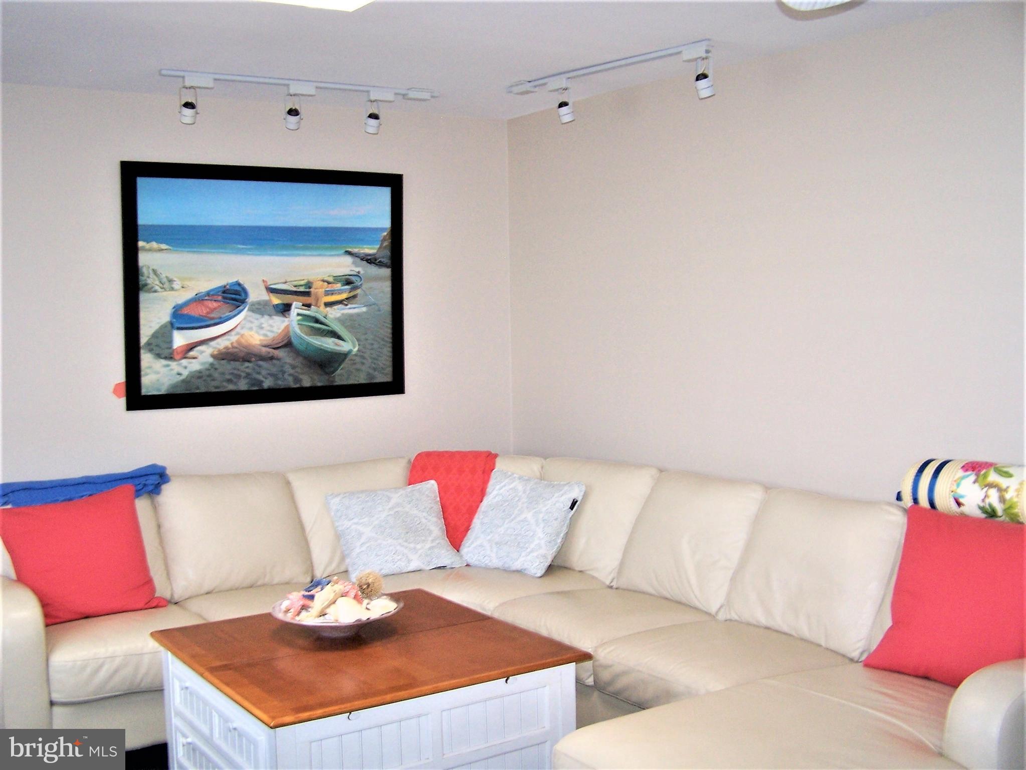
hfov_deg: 49.0
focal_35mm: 38
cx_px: 513
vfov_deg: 37.7
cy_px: 385
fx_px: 1126
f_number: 2.8
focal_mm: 6.3
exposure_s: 1/60
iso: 140
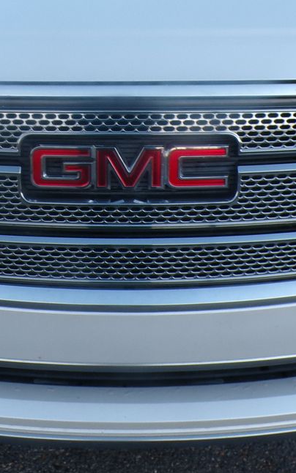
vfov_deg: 32.0
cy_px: 134
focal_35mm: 63
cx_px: 116
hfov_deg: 20.6
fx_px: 813
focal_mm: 4.3
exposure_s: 1/50
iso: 100
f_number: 4.4
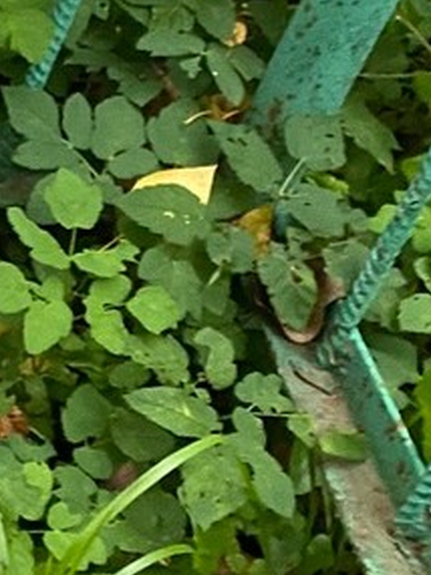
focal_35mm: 131
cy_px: 229
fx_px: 2178
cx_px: -763
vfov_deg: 15.1
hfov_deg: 9.4
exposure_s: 1/60
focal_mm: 4.25
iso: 200
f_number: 1.8
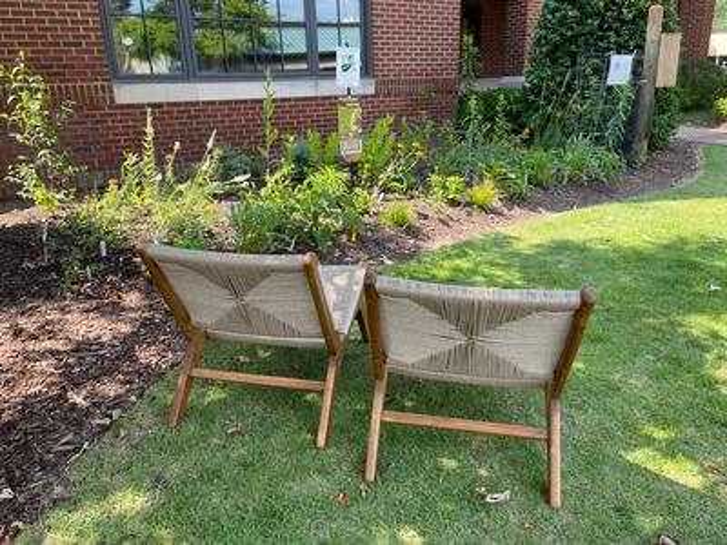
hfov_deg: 67.3
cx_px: 364
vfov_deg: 53.1
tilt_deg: -19.0
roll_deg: +2.5
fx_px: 546
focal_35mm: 26
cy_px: 272
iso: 32
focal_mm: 5.1
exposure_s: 1/341
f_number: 1.6
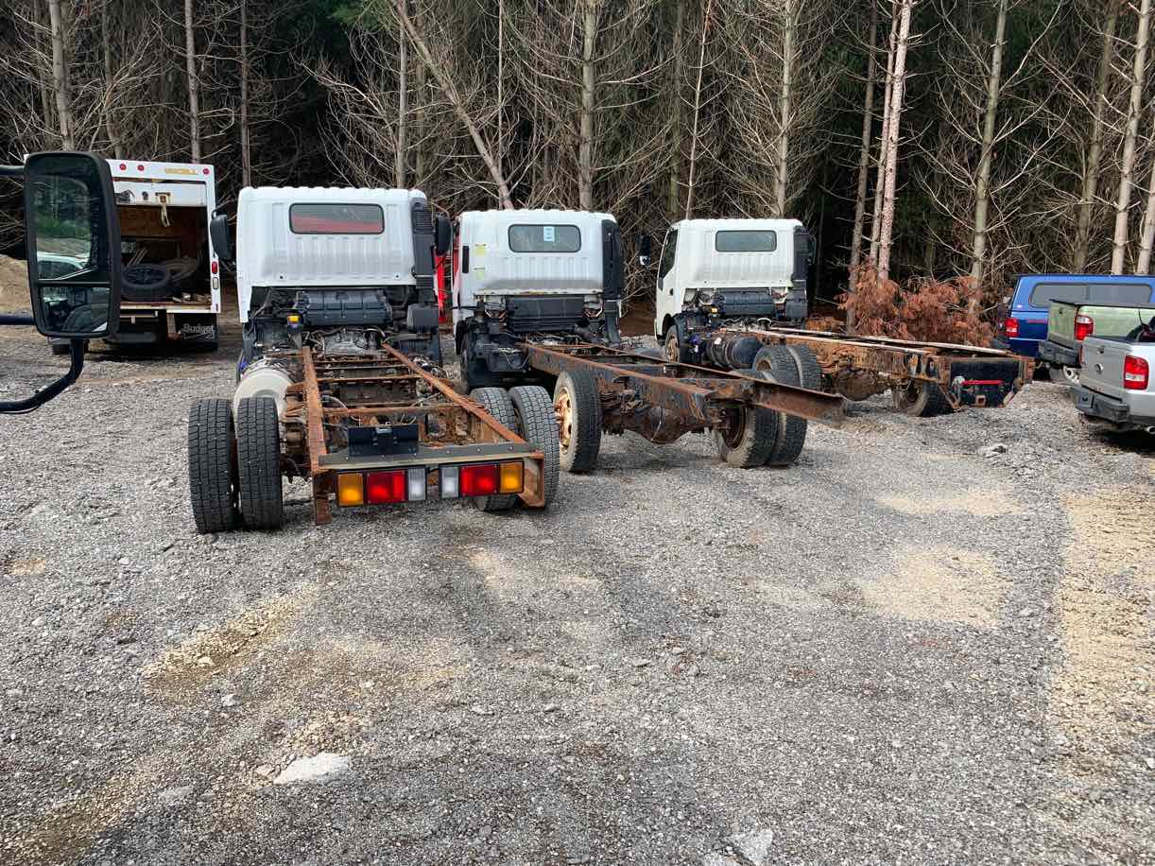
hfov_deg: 67.3
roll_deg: -1.2
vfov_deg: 53.0
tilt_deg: -8.8
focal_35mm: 26
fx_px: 867
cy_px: 433
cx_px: 578
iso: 25
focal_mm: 4.25
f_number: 1.8
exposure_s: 1/856
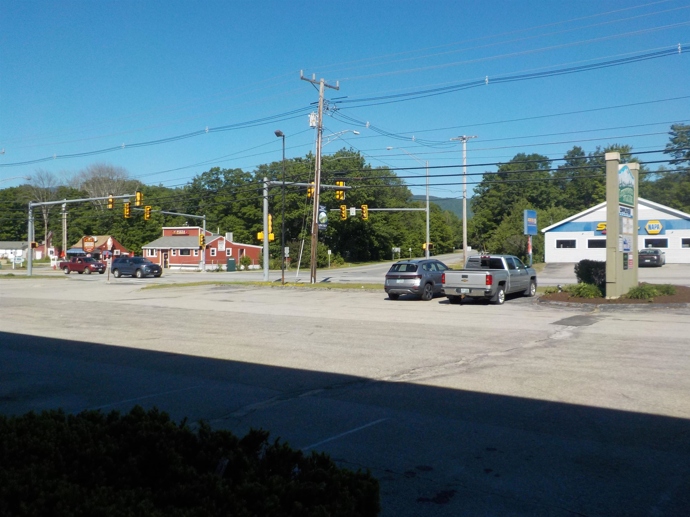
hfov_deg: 60.0
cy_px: 258
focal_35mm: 30
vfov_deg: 46.8
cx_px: 345
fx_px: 598
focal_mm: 4.1
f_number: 3.3
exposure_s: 1/1250
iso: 125
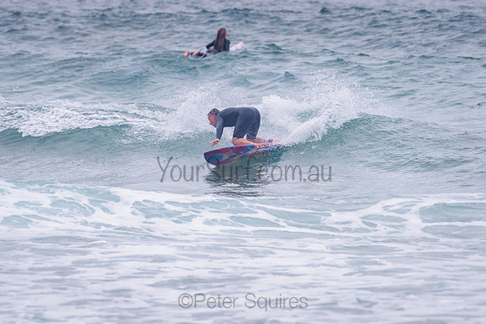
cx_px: 240
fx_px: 8276
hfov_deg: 3.4
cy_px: 140
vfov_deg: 2.2
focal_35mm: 613
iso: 2000
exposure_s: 1/2000
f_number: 5.6
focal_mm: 500
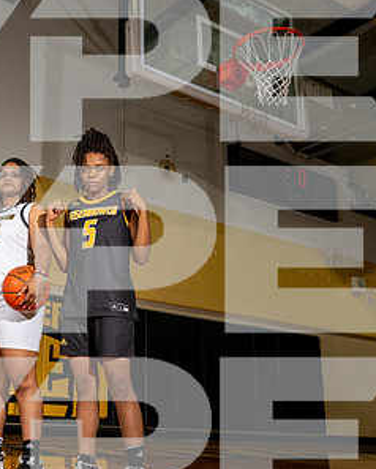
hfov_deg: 31.7
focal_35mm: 44
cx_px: 5
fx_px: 611
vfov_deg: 42.0
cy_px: 250
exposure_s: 1/250
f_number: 8
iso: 800
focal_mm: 24
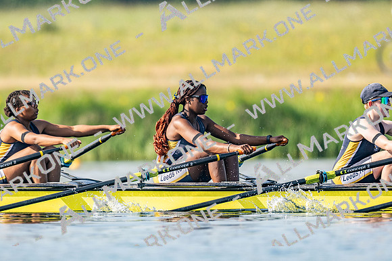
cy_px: 130
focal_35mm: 900
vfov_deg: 1.5
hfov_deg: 2.3
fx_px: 9794
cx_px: 196
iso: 220
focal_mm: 600
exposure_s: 1/2500
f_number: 4
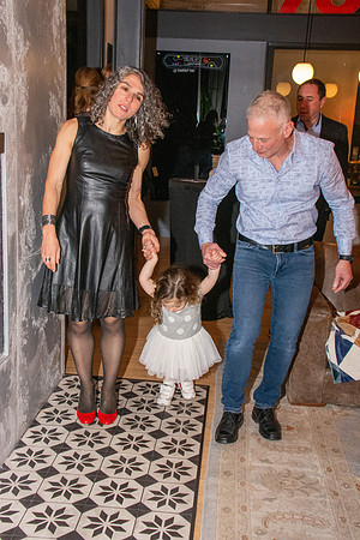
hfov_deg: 28.1
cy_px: 270
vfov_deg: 41.1
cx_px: 180
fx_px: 720
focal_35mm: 48
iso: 5000
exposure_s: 1/100
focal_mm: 32
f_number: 10
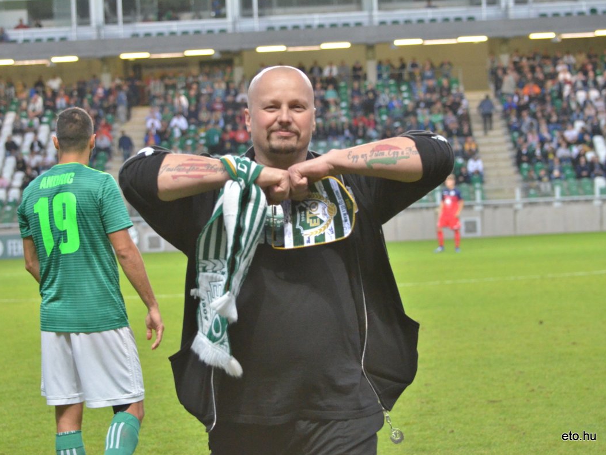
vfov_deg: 12.9
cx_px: 267
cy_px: 228
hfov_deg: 17.1
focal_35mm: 115
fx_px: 2014
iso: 2500
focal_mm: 70
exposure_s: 1/250
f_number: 4.5
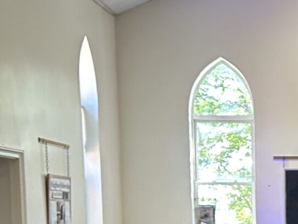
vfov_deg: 11.6
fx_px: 1059
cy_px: 317
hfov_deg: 15.3
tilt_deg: -4.9
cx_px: 378
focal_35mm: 123
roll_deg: -0.3
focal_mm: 5.7
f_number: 1.5
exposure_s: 1/60
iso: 100
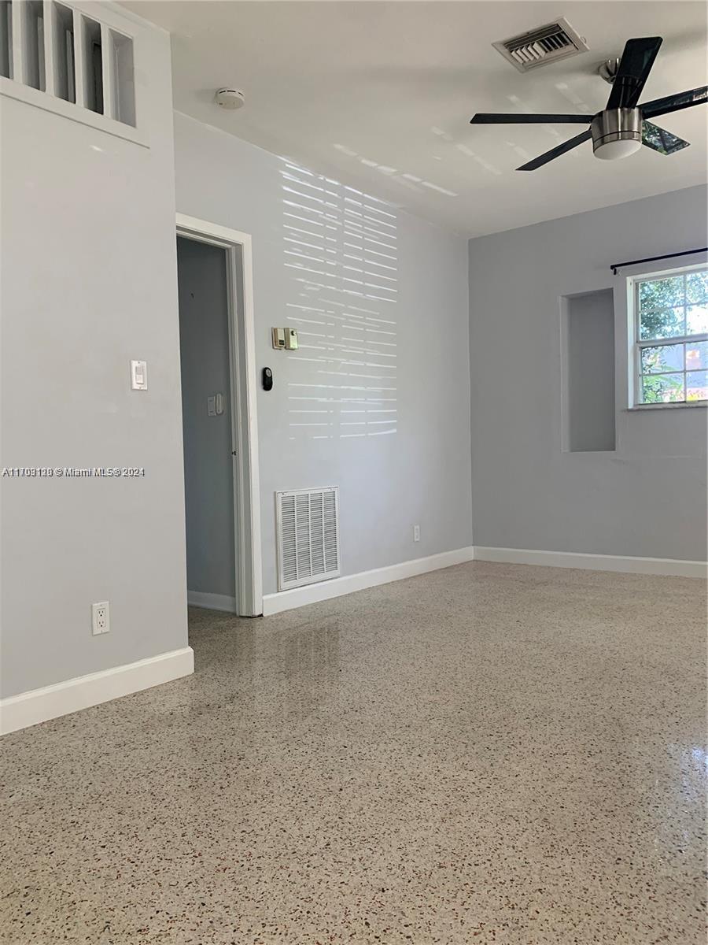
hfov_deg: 53.1
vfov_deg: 67.3
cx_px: 354
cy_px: 472
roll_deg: +0.4
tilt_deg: -2.5
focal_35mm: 26
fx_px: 709
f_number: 1.8
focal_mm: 4.25
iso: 100
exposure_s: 1/120
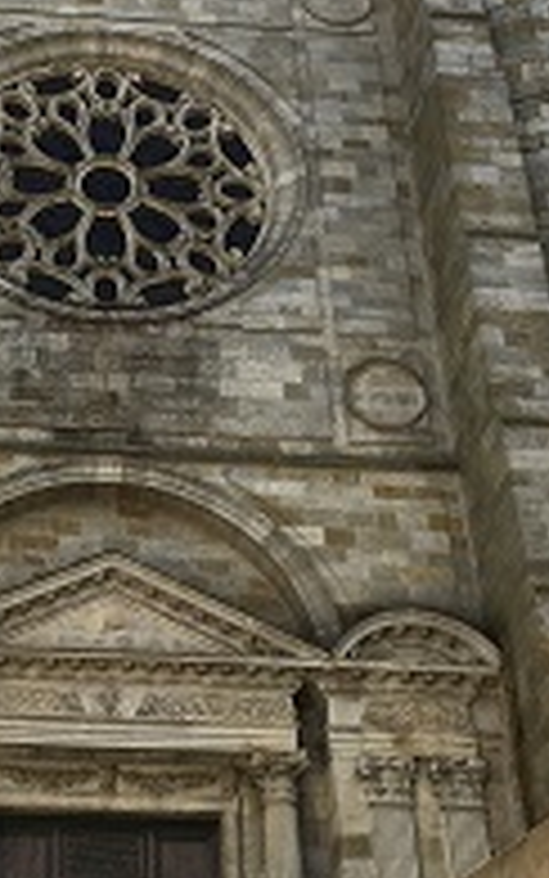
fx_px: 1507
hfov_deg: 20.3
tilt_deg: +33.1
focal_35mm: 63
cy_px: 387
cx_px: 86
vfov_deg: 32.4
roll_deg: -0.7
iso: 25
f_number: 2.2
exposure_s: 1/974
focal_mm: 4.15
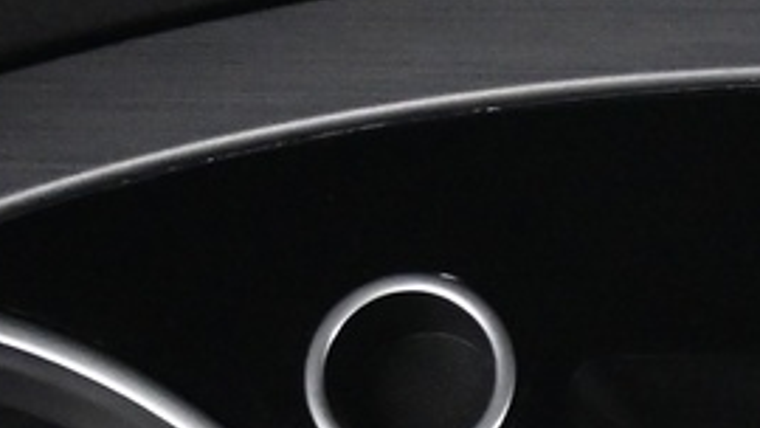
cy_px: 1008
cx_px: 977
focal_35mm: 151
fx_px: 3044
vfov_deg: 7.5
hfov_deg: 13.7
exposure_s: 1/13
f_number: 3.5
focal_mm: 16
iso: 3200
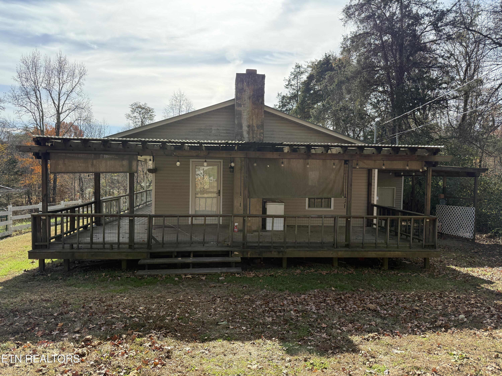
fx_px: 348
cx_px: 251
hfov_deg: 71.6
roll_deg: -0.1
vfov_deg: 56.8
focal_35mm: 24
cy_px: 188
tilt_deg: -1.8
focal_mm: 6.76
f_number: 1.78
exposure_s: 1/2907
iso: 100
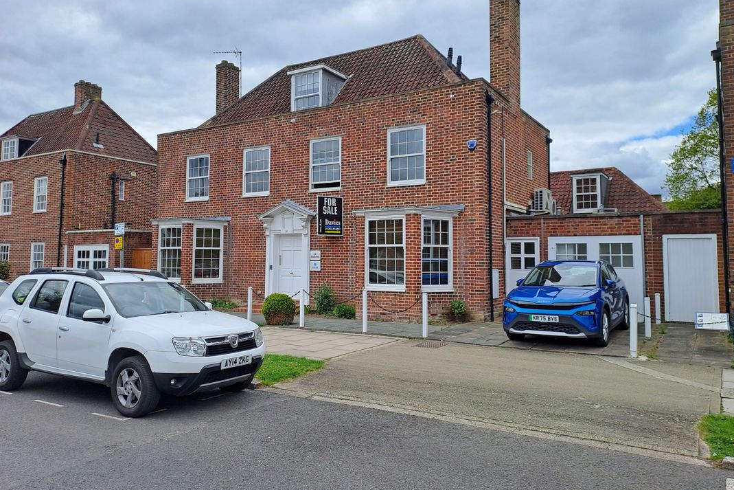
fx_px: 551
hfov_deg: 67.4
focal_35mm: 27
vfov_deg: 47.9
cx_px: 359
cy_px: 226
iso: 32
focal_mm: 4.65
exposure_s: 1/1418
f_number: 1.8
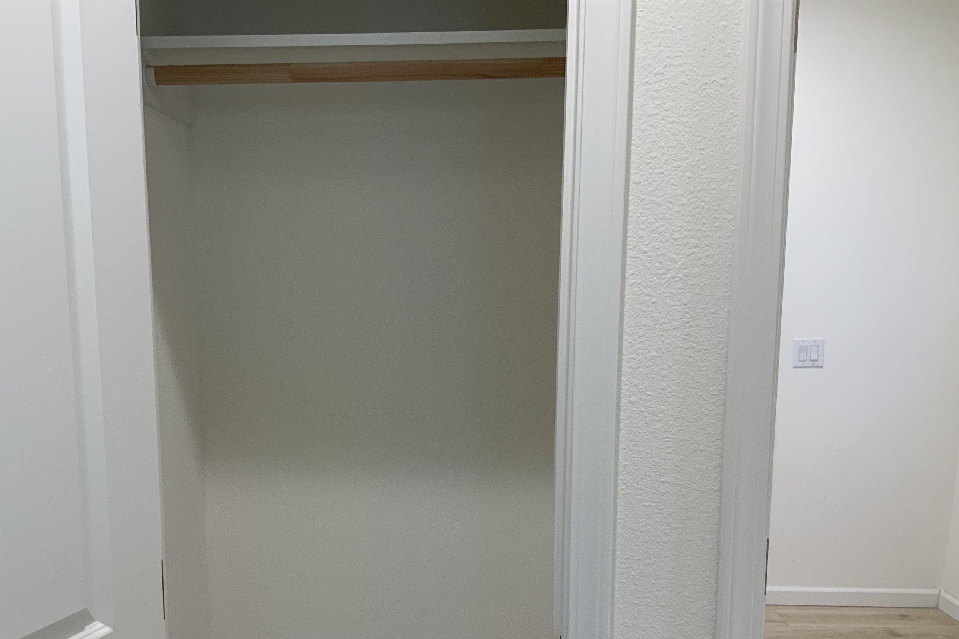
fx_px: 959
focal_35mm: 36
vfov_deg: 36.5
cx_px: 415
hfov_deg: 53.0
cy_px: 427
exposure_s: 1/60
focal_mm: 3
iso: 50
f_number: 1.8
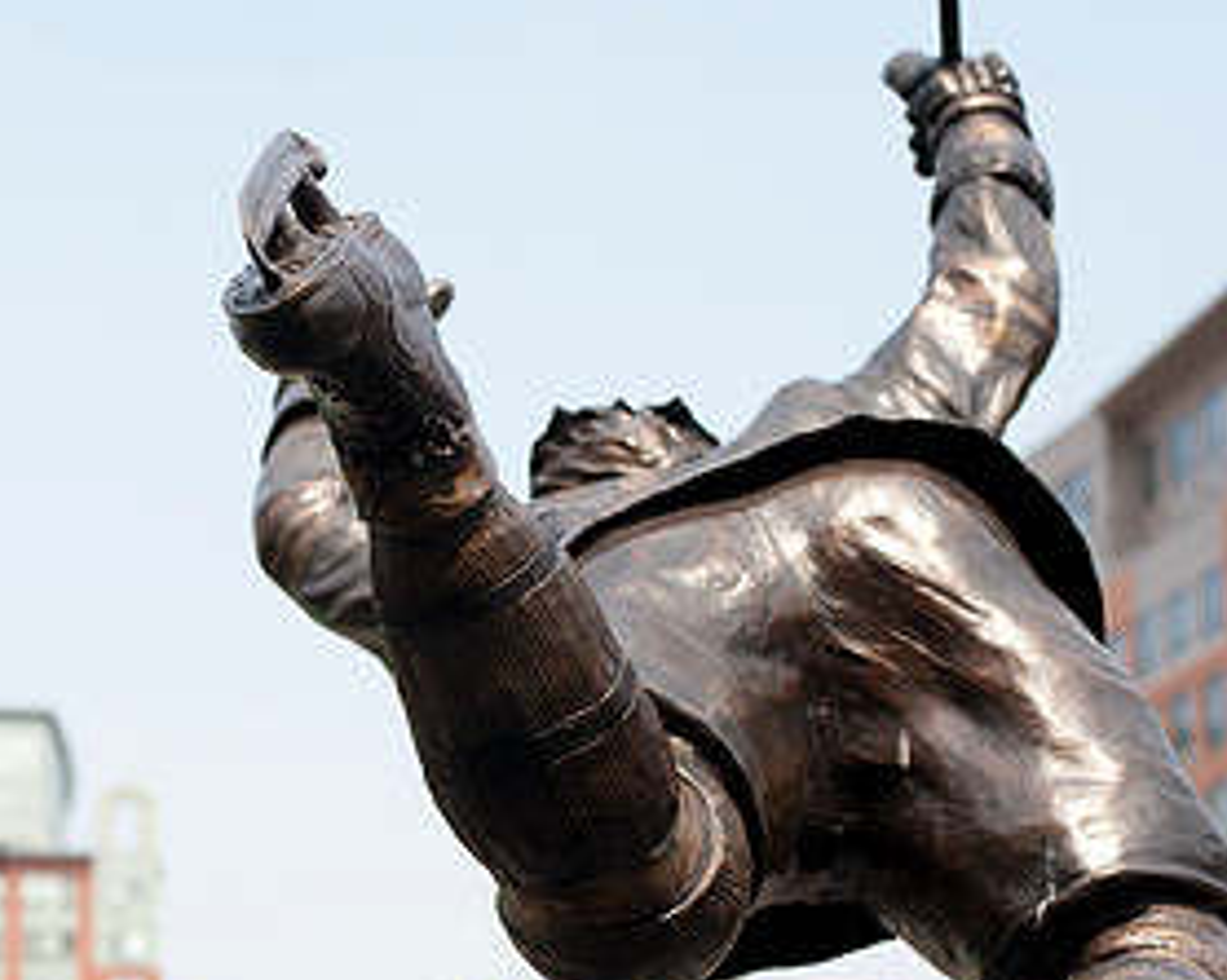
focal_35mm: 98
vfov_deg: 15.5
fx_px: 3556
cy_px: 839
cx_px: 146
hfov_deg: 19.3
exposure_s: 1/1250
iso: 160
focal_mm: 50
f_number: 4
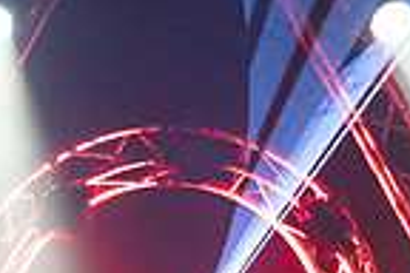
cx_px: 128
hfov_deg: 2.6
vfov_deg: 1.7
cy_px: 269
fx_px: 9167
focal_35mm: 805
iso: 8000
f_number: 5.6
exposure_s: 1/250
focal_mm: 200
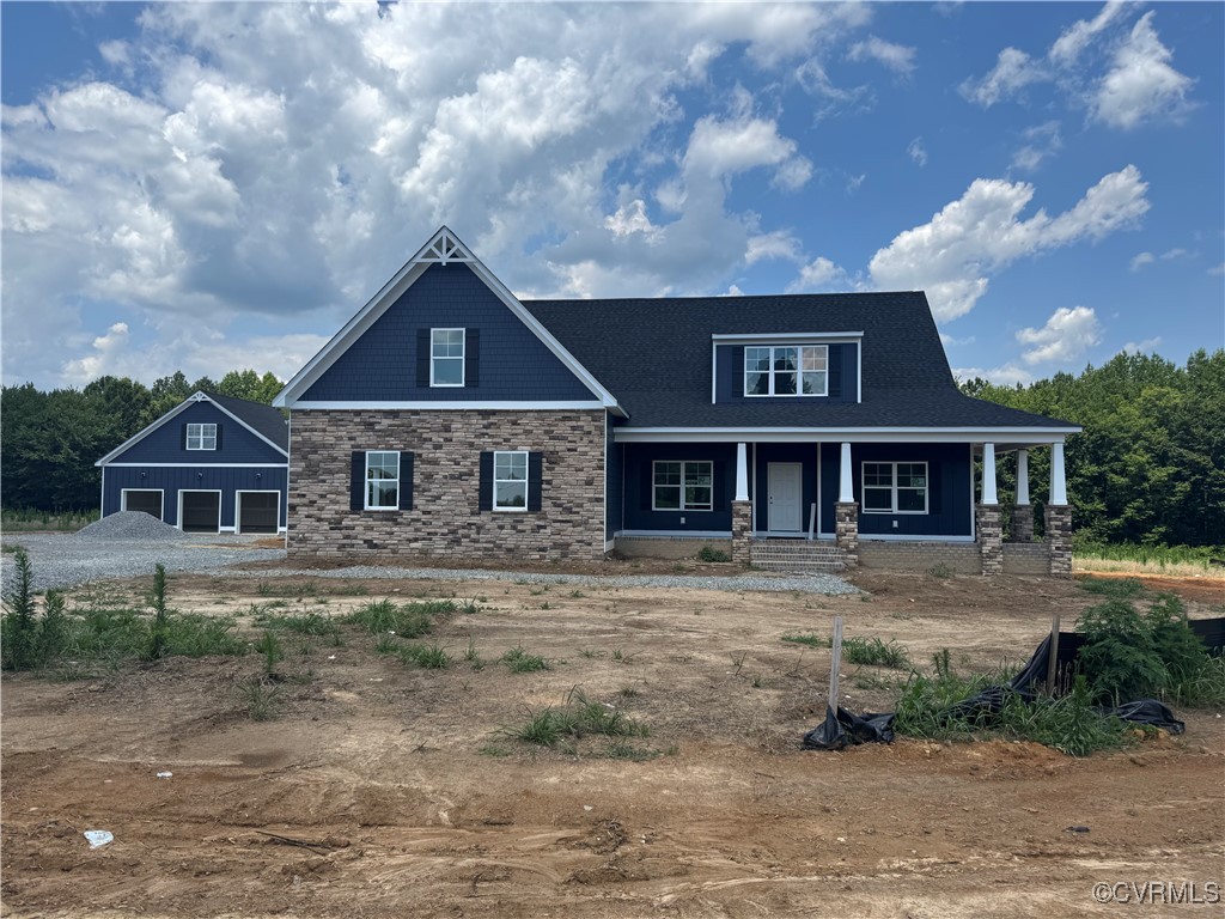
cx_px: 612
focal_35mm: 24
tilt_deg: +2.4
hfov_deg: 71.6
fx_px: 849
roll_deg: -0.5
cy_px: 460
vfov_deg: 56.8
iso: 80
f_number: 1.78
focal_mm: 6.76
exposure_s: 1/5348
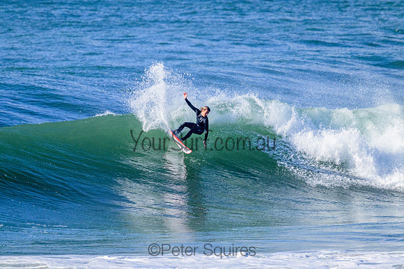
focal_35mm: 800
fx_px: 8979
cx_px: 202
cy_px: 134
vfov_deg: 1.7
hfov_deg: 2.6
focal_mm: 800
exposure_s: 1/2000
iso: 1600
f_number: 11
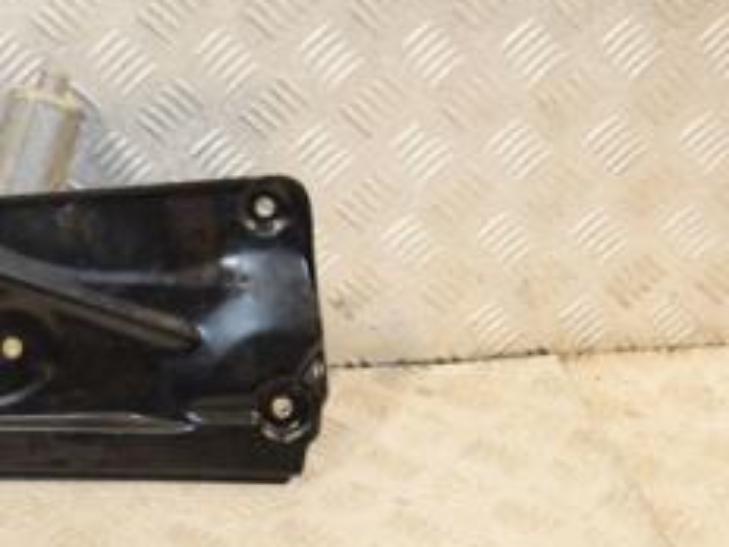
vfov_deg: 18.8
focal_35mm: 78
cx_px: 38
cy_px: 305
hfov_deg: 24.1
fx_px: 1648
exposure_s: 1/200
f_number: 6.3
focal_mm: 21
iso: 800
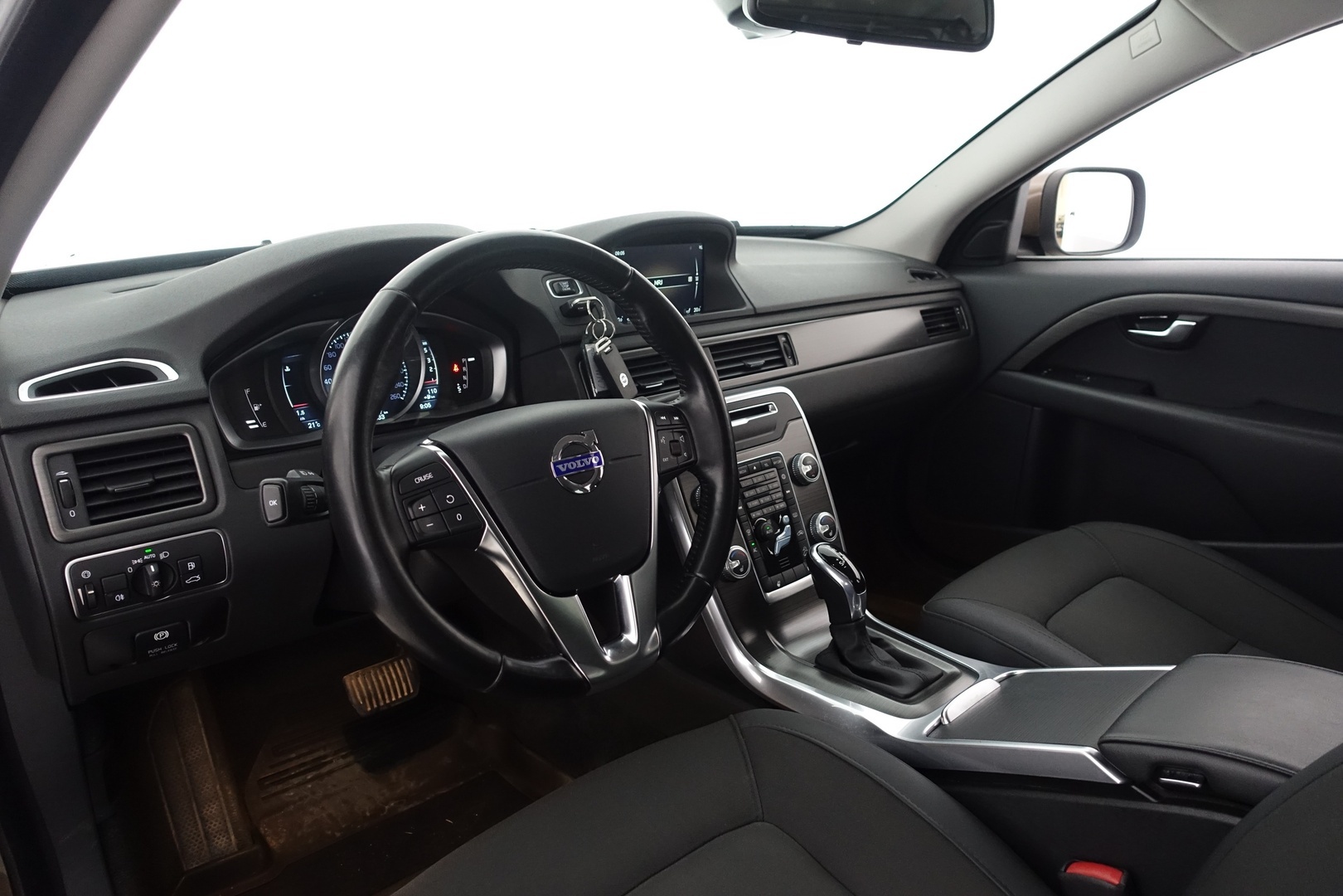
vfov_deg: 53.1
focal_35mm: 24
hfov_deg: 73.7
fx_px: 895
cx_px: 672
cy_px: 448
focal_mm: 8.8
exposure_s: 1/30
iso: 1000
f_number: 2.5
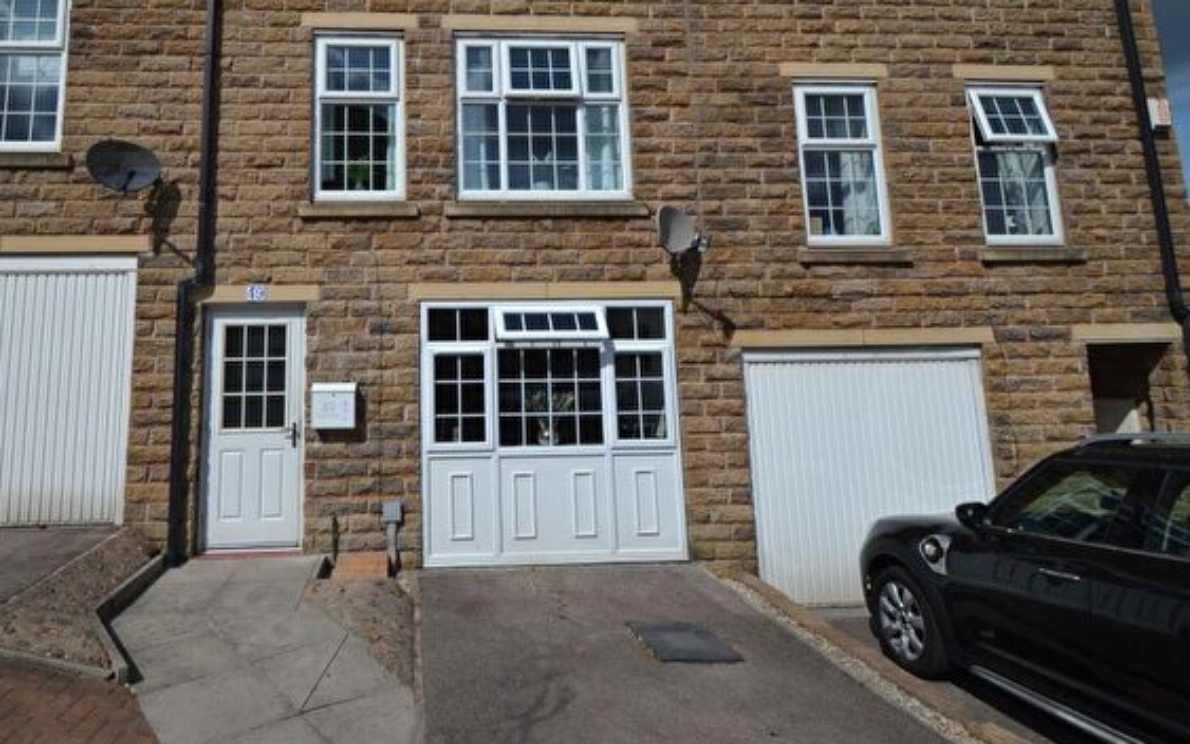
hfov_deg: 86.4
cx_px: 452
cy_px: 255
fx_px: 616
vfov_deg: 60.9
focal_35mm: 19
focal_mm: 10
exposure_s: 1/320
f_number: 9
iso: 100
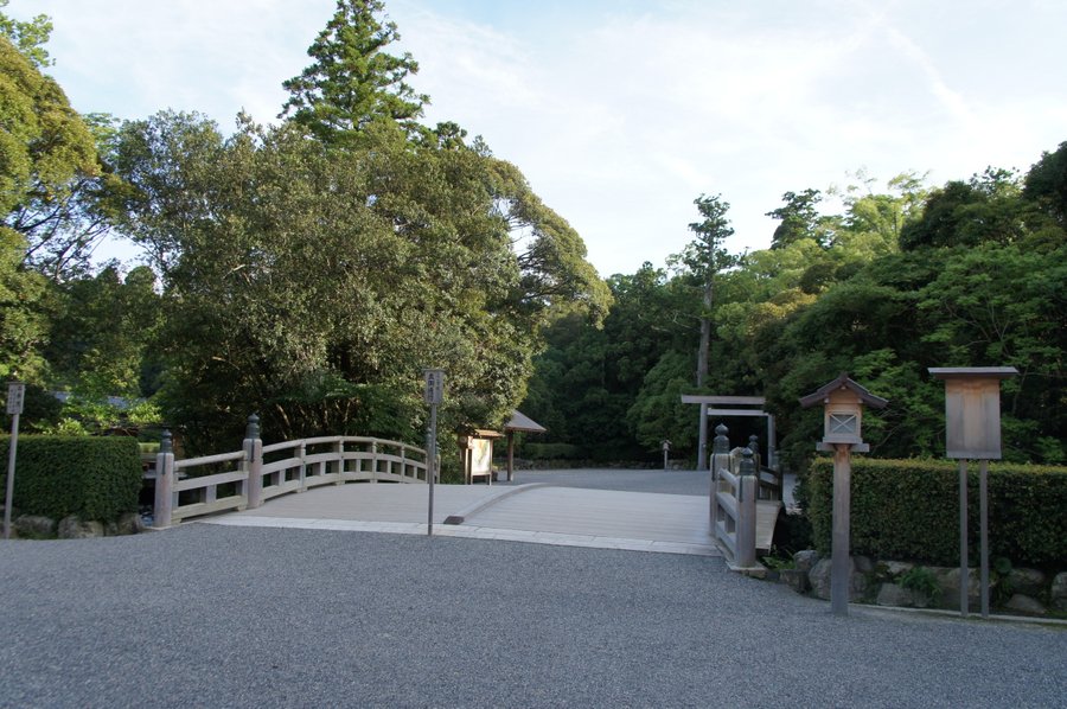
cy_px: 354
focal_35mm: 30
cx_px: 534
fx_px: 888
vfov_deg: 43.5
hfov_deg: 62.0
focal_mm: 20
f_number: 5.6
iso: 200
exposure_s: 1/320
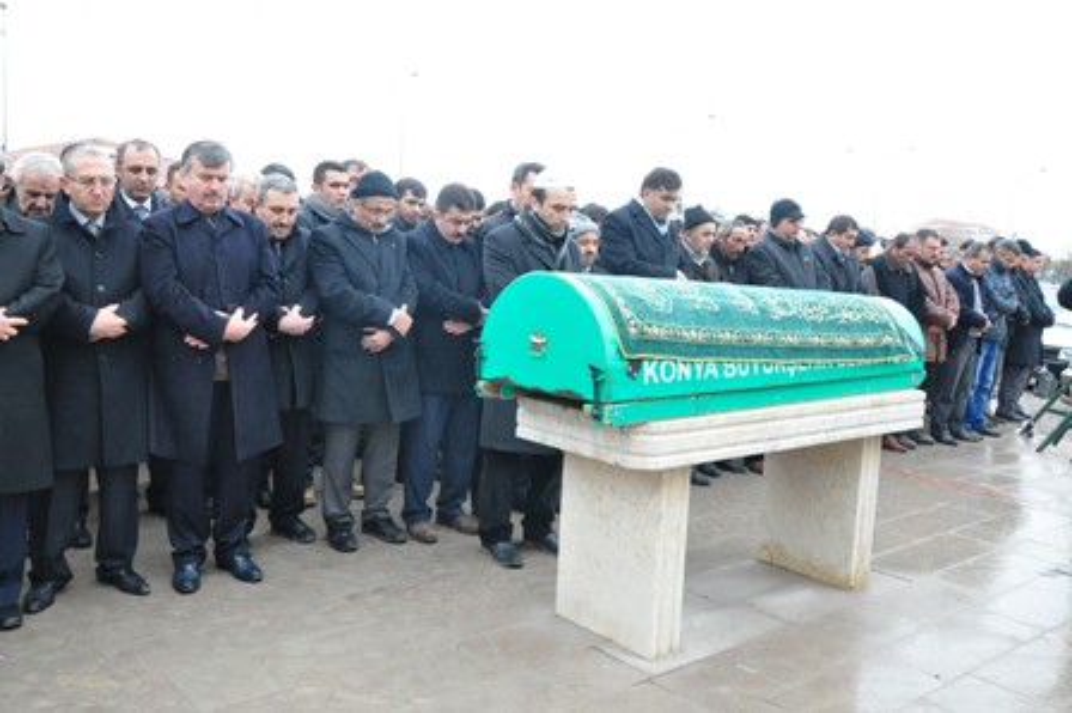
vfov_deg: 41.7
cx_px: 536
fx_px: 937
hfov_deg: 59.5
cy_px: 356
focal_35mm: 32
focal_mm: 21
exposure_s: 1/320
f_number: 9
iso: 2000
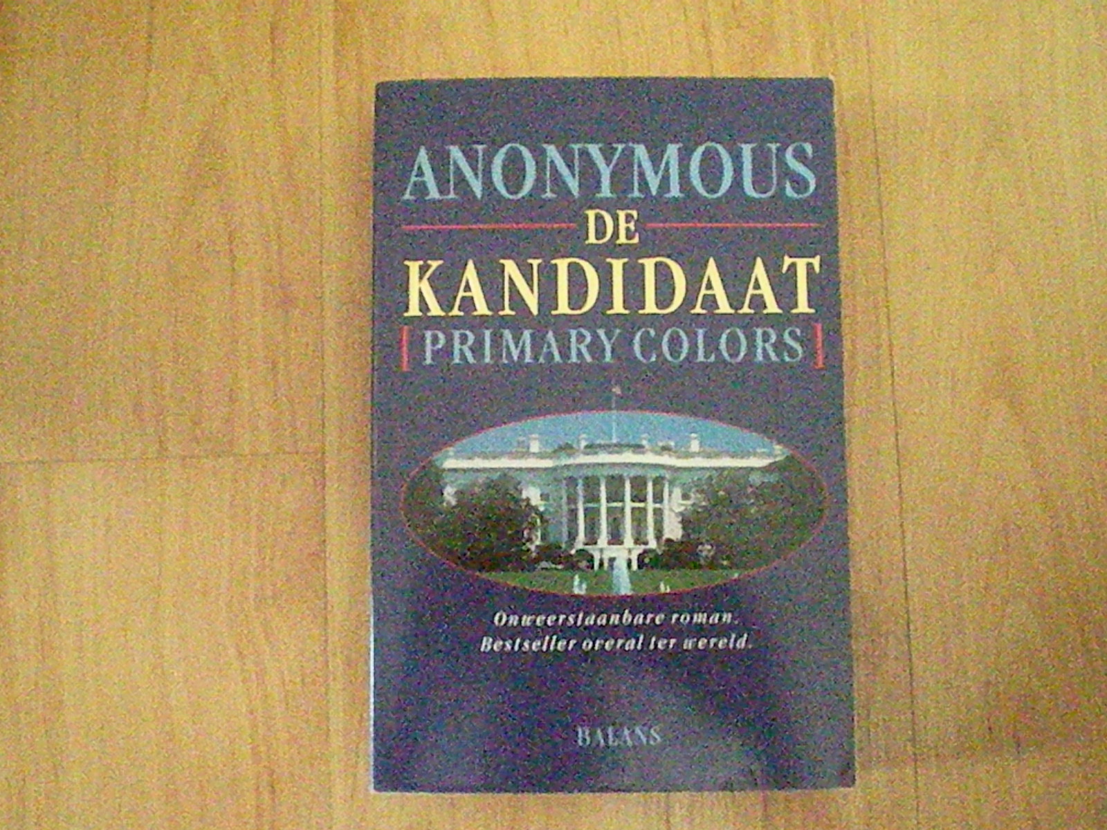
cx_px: 554
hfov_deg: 49.0
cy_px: 415
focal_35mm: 38
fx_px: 1215
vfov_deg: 37.7
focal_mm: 6.3
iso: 6291
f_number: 3.1
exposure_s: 1/50
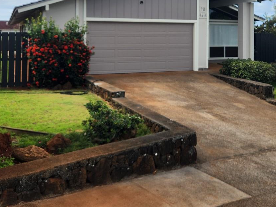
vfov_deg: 31.7
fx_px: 351
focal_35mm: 44
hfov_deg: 42.8
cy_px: 32
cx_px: 160
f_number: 1.8
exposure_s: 1/1255
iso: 20
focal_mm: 5.4
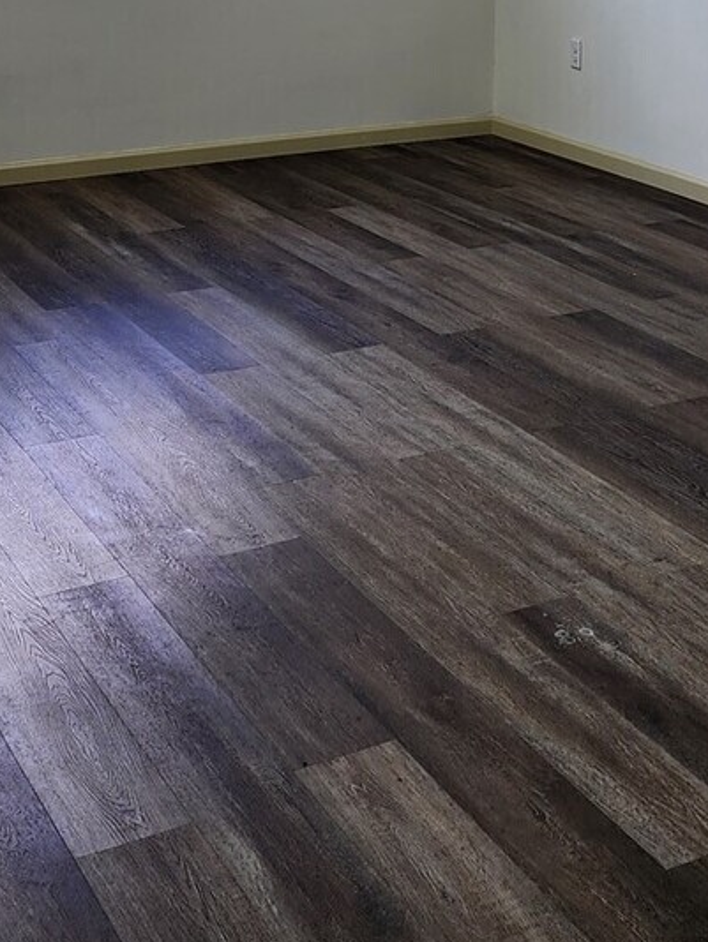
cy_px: -233
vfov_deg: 27.0
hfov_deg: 23.5
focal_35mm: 62
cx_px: 519
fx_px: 1689
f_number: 1.8
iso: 50
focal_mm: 6.4
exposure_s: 1/120
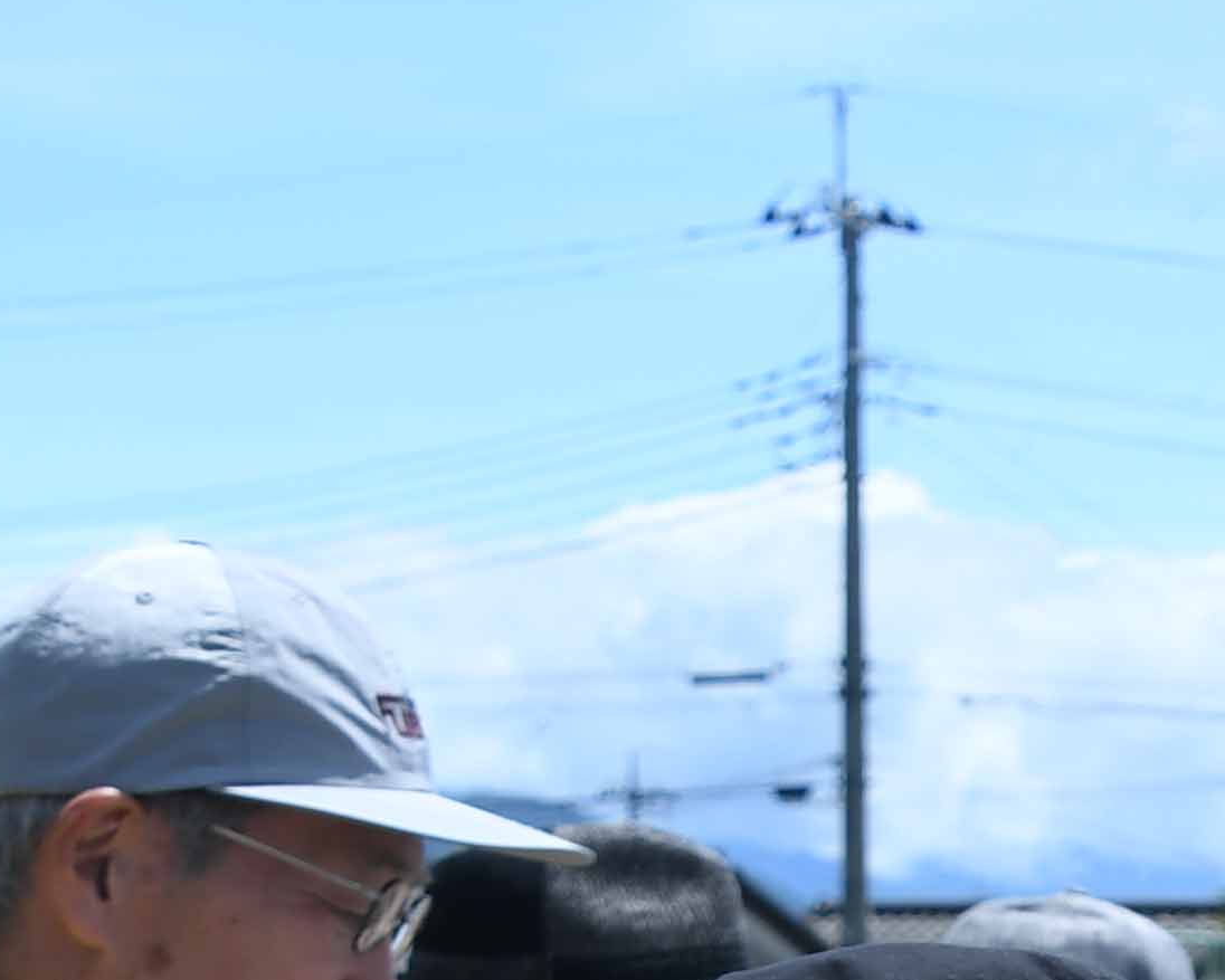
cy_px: 1453
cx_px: 1779
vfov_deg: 8.1
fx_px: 6744
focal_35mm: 186
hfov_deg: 10.1
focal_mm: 26
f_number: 7.1
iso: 100
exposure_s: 1/500
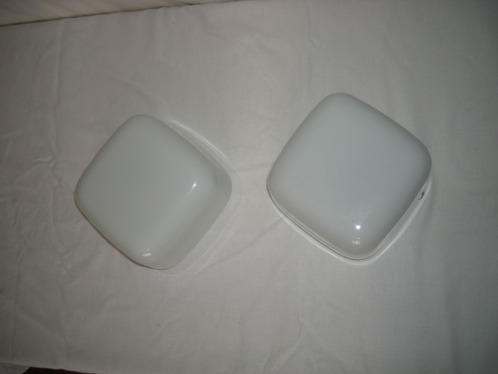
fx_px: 504
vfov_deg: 40.7
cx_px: 249
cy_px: 187
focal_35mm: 35
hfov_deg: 52.6
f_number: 2.8
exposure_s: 1/55.3
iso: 50
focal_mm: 5.7
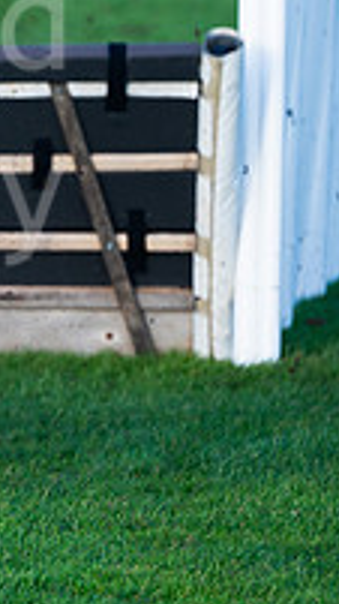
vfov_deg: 3.3
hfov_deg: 1.9
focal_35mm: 645
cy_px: 80
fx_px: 10312
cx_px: -432
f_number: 3.5
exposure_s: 1/1250
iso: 320
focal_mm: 185
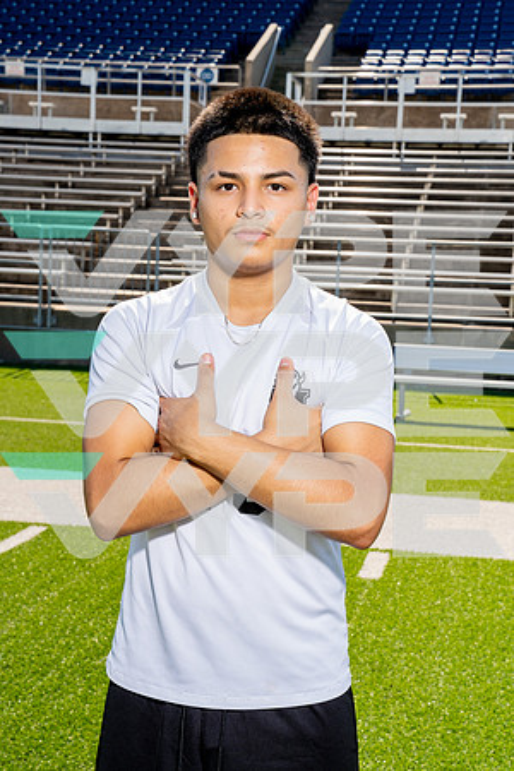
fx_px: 1435
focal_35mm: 67
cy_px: 386
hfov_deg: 20.3
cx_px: 257
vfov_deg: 30.1
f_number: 11
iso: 320
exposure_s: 1/250
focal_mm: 67
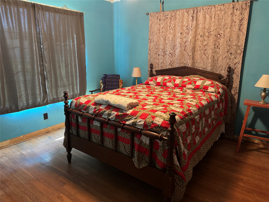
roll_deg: -0.8
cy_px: 101
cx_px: 134
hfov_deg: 71.6
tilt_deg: -14.1
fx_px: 187
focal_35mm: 24
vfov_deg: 56.8
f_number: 1.78
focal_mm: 6.76
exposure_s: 1/40
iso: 640
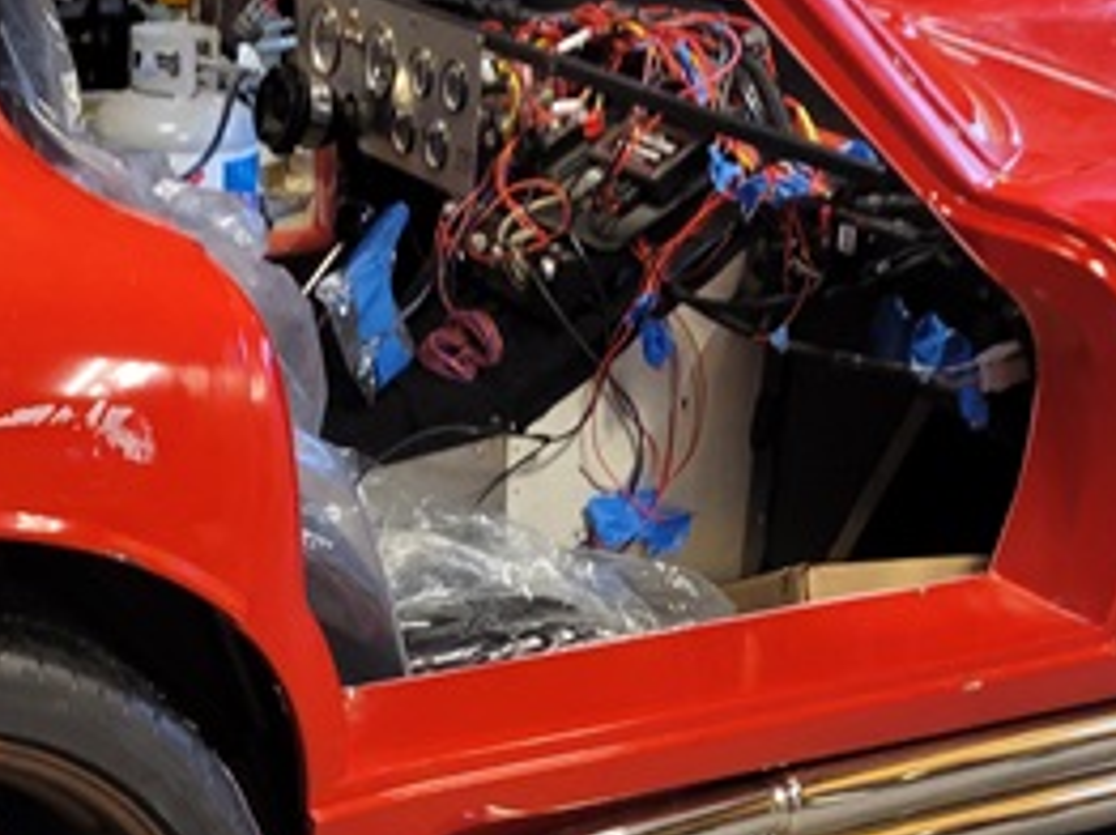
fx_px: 2577
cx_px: 337
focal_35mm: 80
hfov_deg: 24.3
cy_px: 1095
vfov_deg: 17.3
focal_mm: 5.4
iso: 200
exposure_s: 1/40
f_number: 1.8
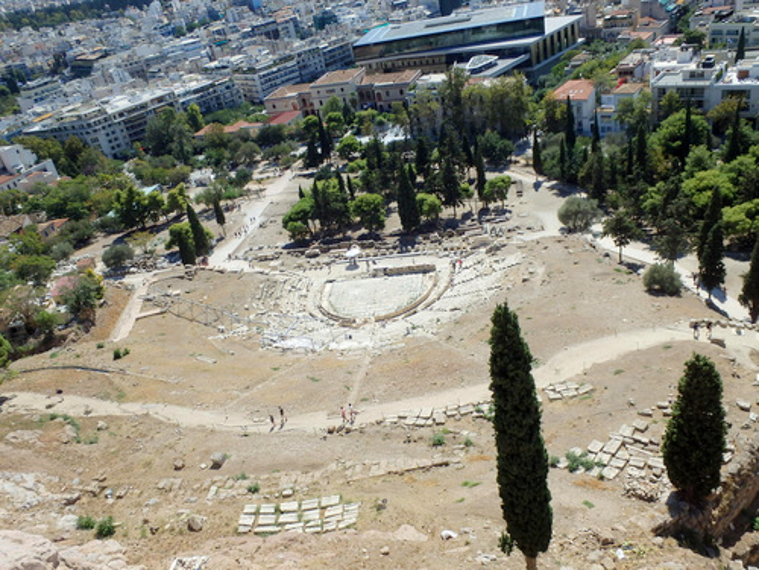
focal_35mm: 30
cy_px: 285
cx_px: 380
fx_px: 658
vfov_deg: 46.8
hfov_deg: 60.0
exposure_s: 1/125
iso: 125
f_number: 11
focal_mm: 5.4
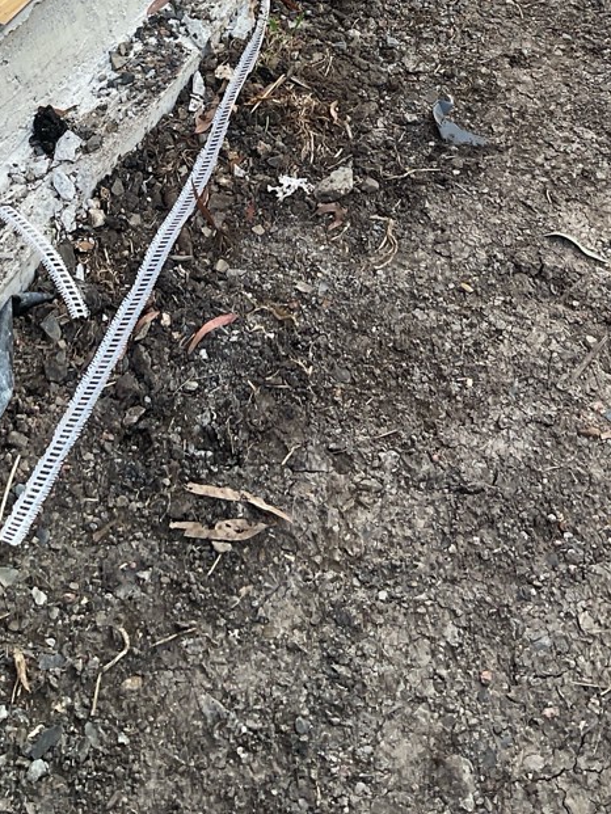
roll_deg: -0.8
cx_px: 330
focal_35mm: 56
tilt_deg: -38.3
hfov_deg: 26.1
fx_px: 1317
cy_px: 30
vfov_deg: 32.1
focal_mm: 3
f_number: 1.8
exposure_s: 1/375
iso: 16
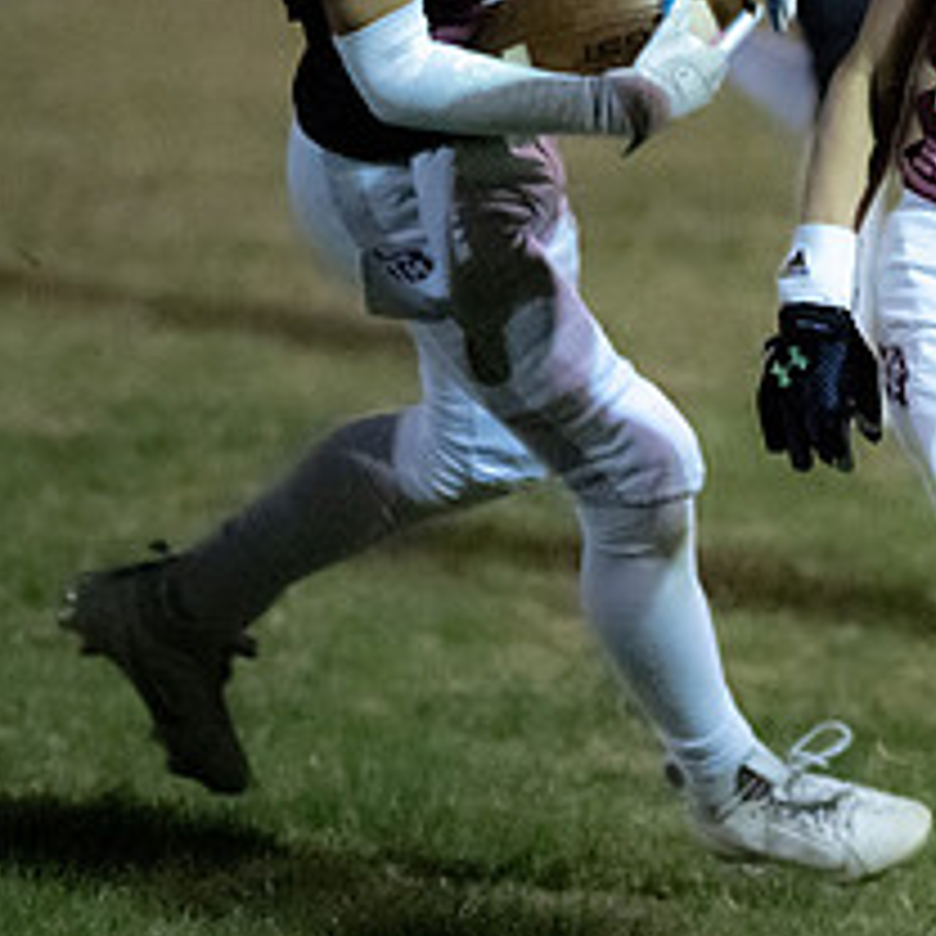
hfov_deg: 3.8
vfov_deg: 3.8
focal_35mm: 457
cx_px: 1140
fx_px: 13980
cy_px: 259
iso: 12800
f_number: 2.8
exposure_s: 1/1000
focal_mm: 132
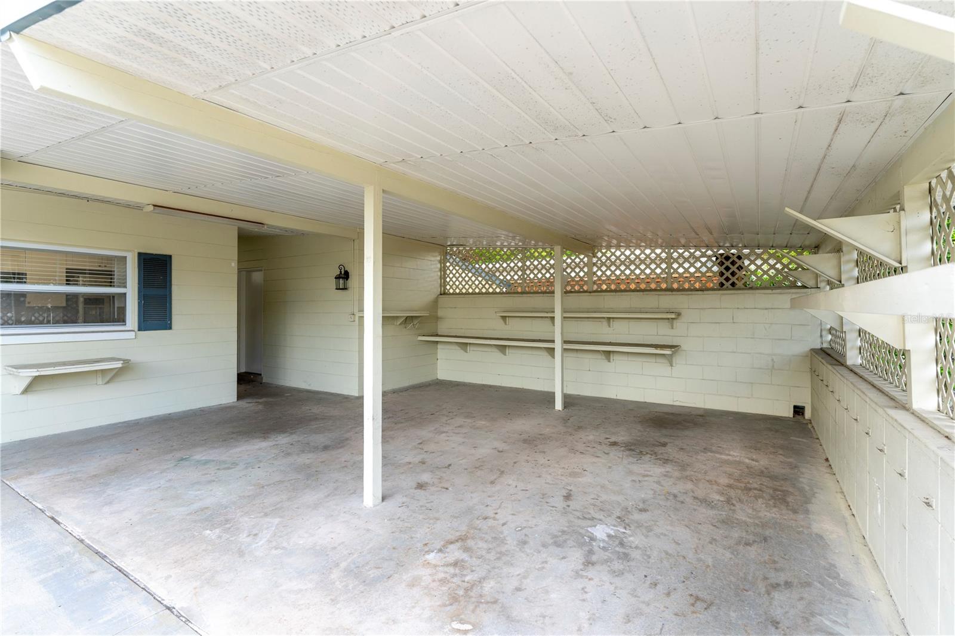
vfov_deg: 73.4
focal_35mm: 16
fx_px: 427
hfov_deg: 96.4
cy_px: 318
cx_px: 478
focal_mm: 16.1
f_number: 4
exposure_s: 1/160
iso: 160
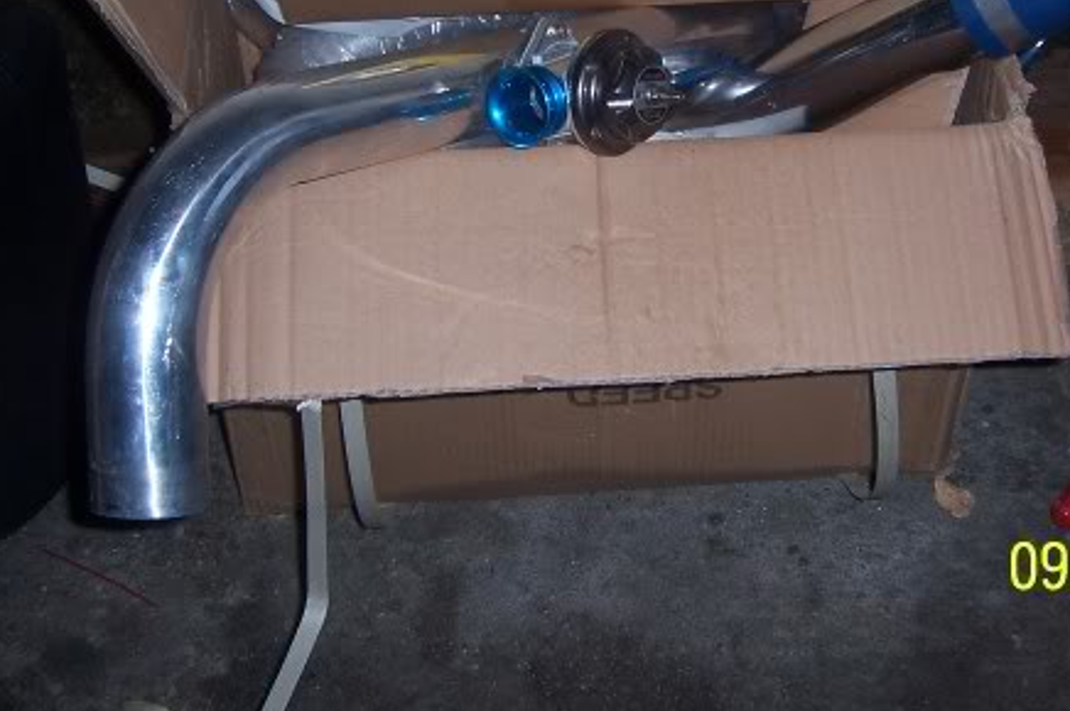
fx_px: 1633
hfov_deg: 36.2
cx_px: 616
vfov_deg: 24.1
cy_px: 127
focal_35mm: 55
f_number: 3
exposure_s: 1/60
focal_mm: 6
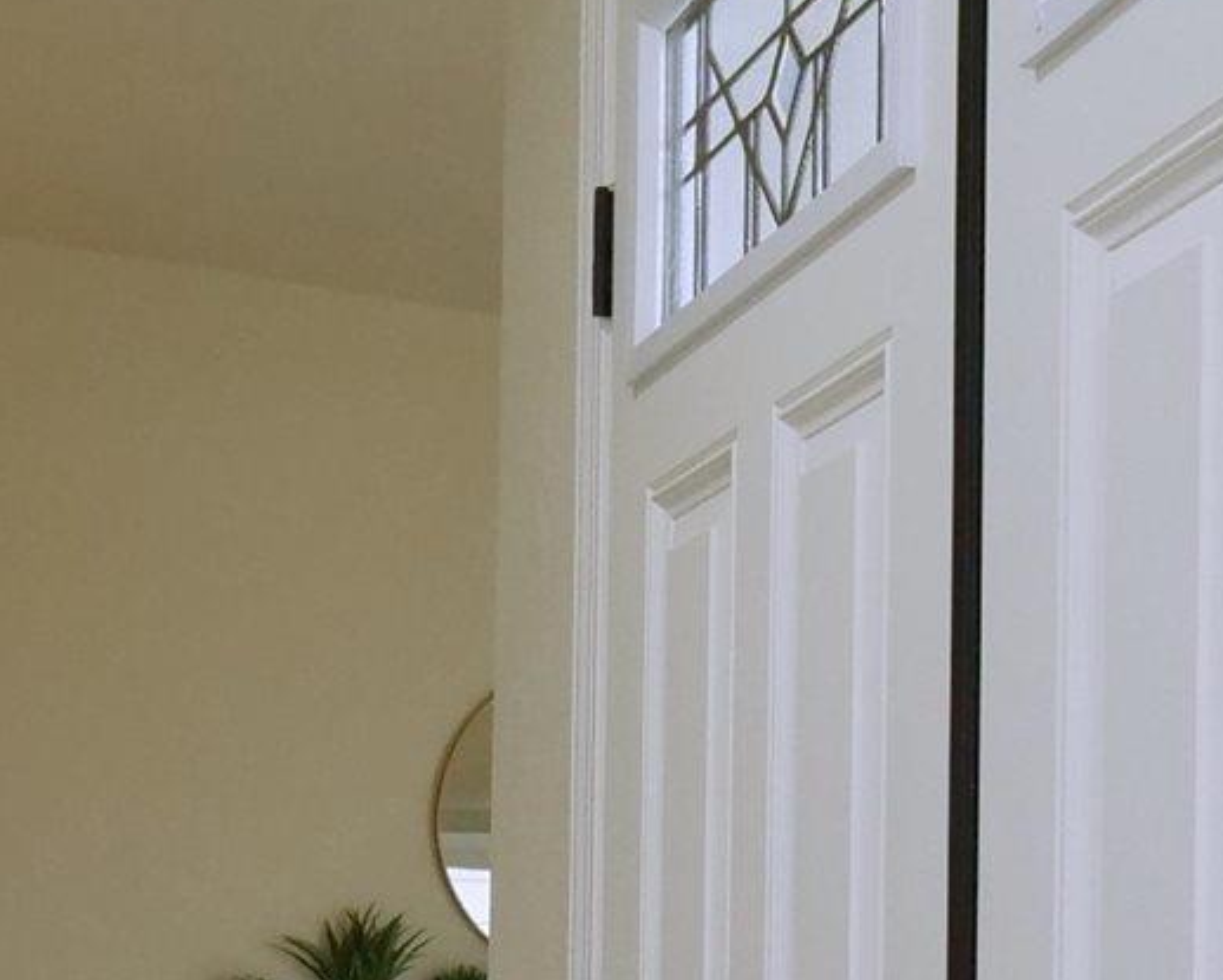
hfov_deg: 21.7
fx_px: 2934
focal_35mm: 81
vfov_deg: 18.2
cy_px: 1100
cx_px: -272
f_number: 3.5
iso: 800
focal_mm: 7
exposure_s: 1/125
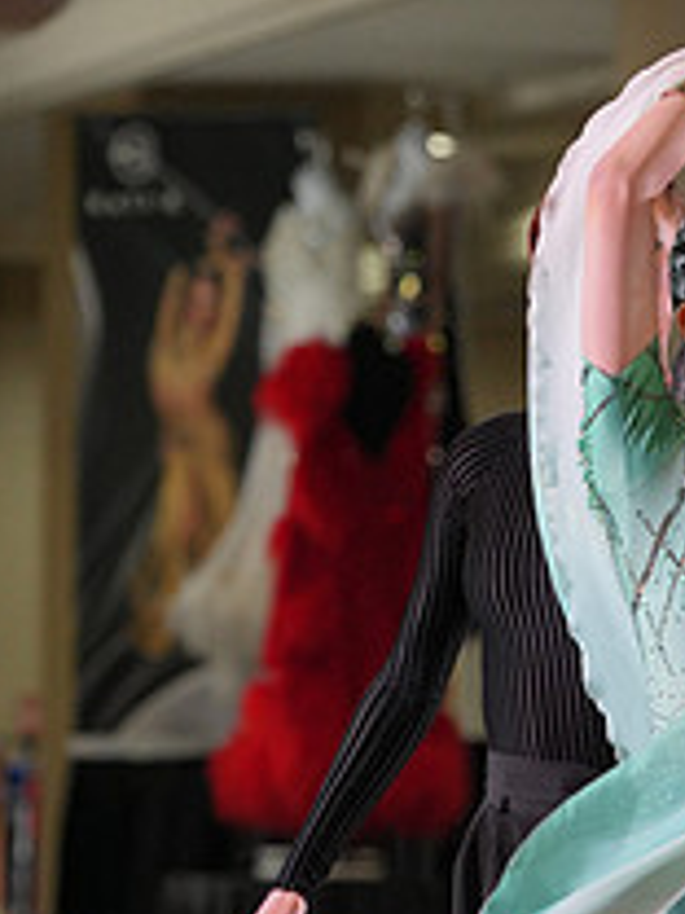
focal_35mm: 346
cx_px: 722
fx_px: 9129
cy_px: 1094
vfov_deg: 5.7
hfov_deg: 4.3
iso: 1600
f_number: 4
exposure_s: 1/400
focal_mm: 129
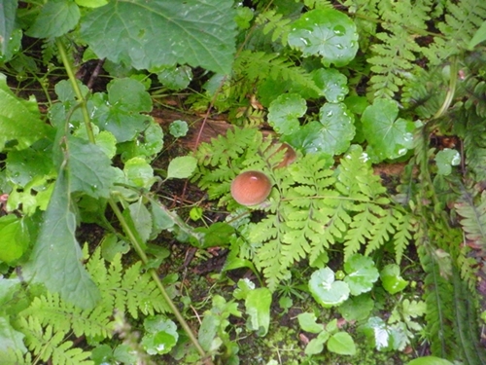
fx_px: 2092
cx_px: 243
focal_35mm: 149
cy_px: 182
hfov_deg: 13.3
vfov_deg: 10.0
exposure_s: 1/133
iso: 1197
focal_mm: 26
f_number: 5.4
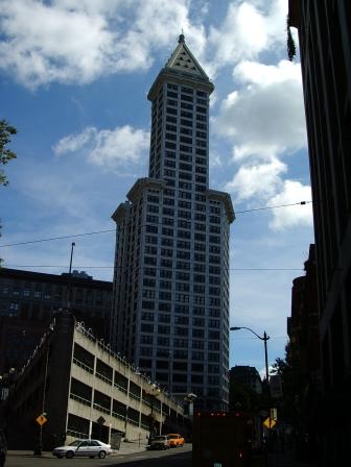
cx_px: 176
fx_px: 554
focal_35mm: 41
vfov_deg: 45.8
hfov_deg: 35.1
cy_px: 234
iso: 50
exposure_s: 1/500
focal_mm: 6.8
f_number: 4.6
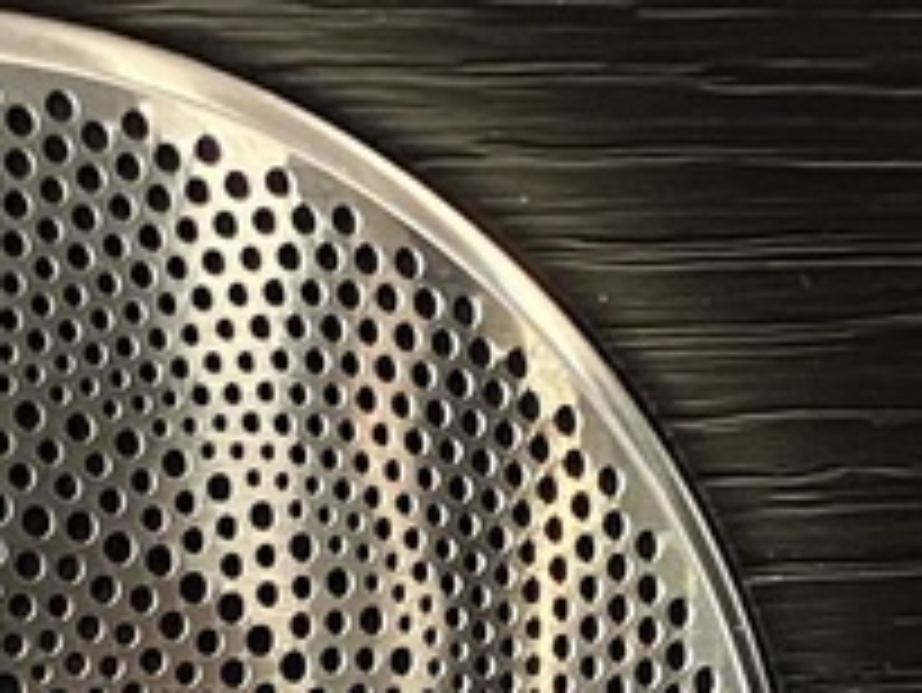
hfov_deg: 10.0
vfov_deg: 7.5
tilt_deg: -5.4
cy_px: 810
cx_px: 535
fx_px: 5250
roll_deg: -4.8
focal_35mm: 197
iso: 125
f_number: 1.8
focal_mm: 3.99
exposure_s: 1/50
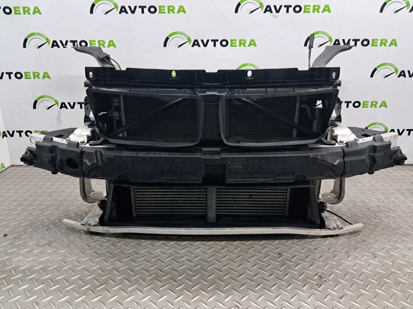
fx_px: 322
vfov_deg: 51.3
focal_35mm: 27
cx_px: 206
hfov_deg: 65.4
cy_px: 154
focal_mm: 4
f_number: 1.8
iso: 125
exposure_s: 1/50
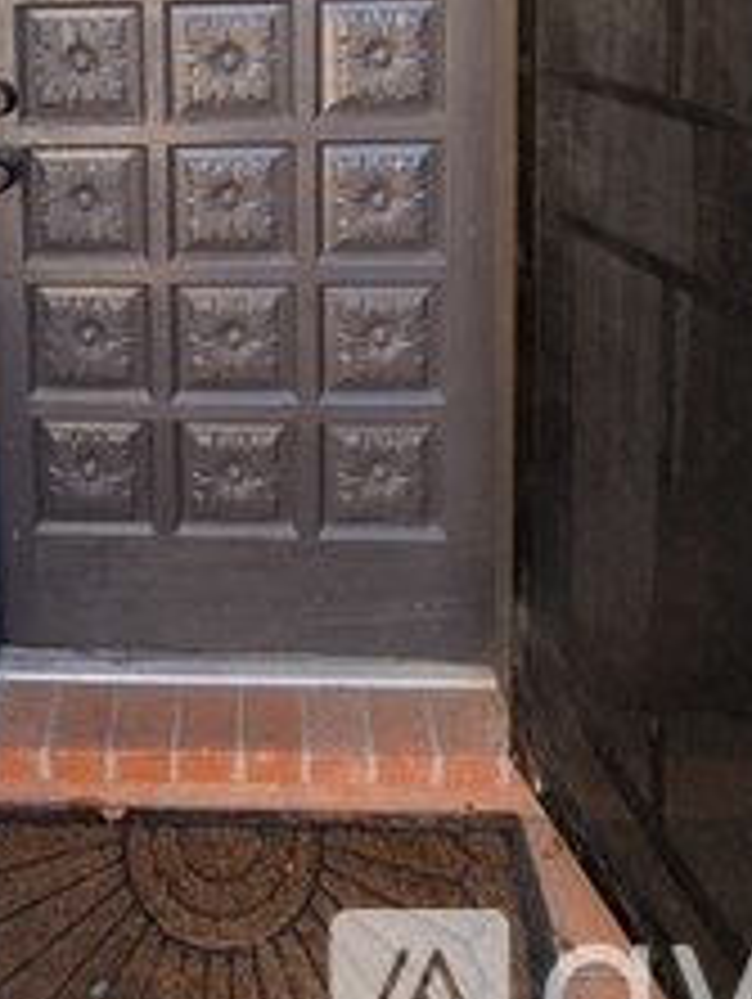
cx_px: 212
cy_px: -36
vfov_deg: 50.4
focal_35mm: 27
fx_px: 781
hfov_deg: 49.9
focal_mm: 2.23
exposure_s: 1/152
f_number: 1.95
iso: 37
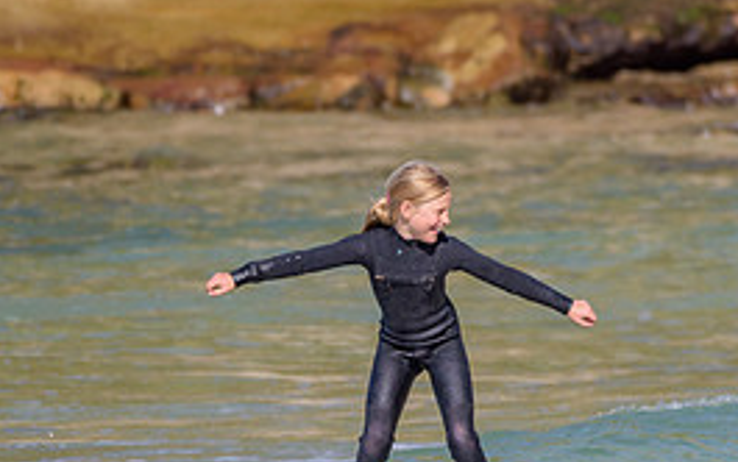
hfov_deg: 1.5
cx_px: 439
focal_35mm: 1367
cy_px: 451
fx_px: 27512
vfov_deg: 1.0
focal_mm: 500
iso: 280
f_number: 5.6
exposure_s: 1/2000
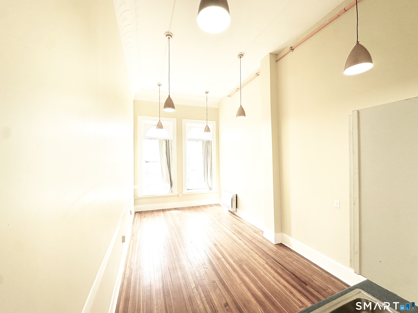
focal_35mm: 14
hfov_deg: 102.1
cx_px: 209
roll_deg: -0.2
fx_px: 169
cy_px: 156
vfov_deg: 85.7
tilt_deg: +0.0
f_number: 2.2
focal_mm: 2.22
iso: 40
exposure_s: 1/167
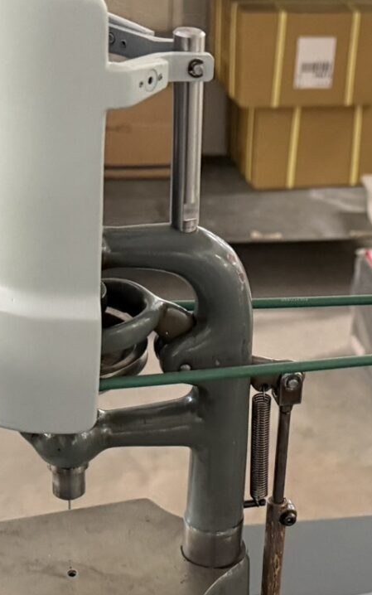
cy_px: 410
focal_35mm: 68
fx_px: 1103
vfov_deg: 29.9
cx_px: 325
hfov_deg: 18.9
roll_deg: -7.2
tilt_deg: -31.5
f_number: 1.78
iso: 640
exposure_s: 1/50
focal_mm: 6.76
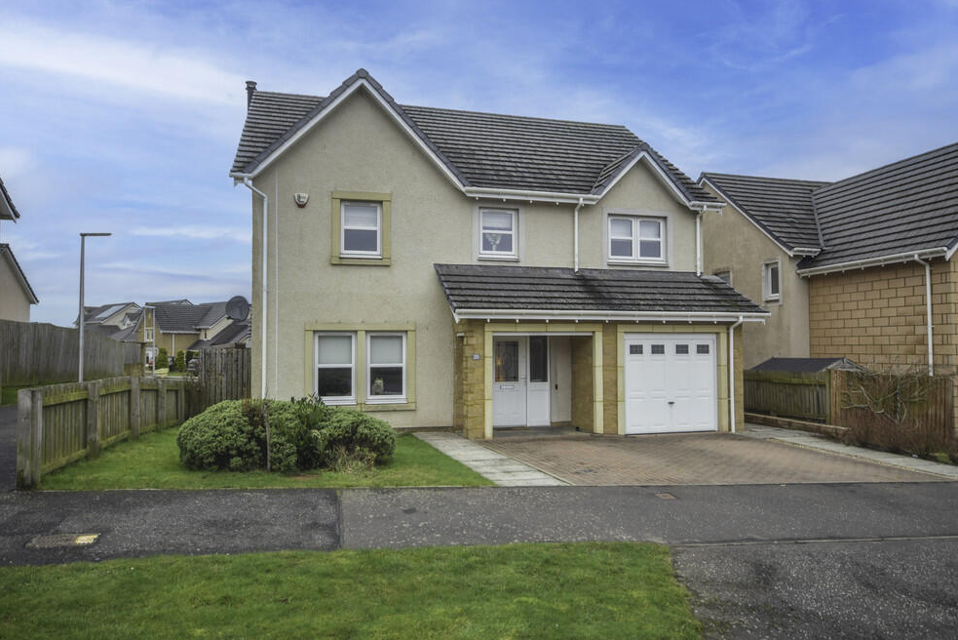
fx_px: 665
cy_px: 330
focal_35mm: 25
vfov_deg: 51.3
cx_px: 498
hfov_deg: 71.5
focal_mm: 16
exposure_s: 1/80
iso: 100
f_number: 5
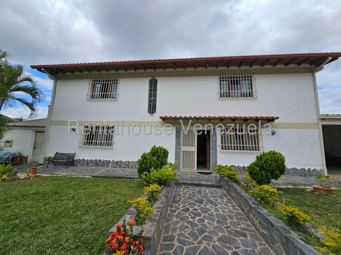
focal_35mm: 13
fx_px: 128
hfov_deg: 106.2
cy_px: 128
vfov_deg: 89.9
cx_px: 170
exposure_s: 1/2531
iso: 50
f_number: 2.2
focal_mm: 2.2
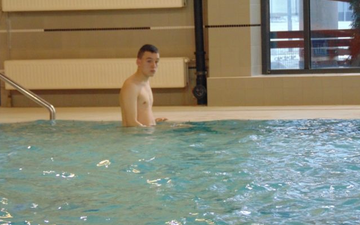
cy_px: 108
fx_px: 1716
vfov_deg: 7.5
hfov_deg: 12.0
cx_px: 180
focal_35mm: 175
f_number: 4
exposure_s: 1/60
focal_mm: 29.5
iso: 500
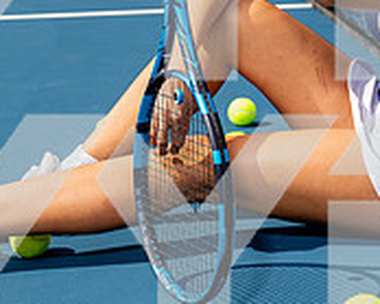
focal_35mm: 119
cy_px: -34
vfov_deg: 12.7
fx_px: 1338
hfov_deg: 16.1
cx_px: 293
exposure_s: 1/800
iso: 100
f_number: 4
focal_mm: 38
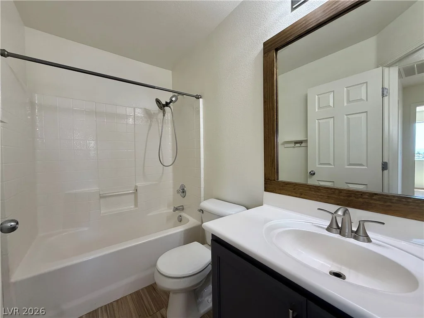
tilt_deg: -1.8
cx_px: 212
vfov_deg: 85.7
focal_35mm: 14
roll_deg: +1.1
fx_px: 171
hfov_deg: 102.1
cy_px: 159
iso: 160
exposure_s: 1/120
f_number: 2.2
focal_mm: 2.22
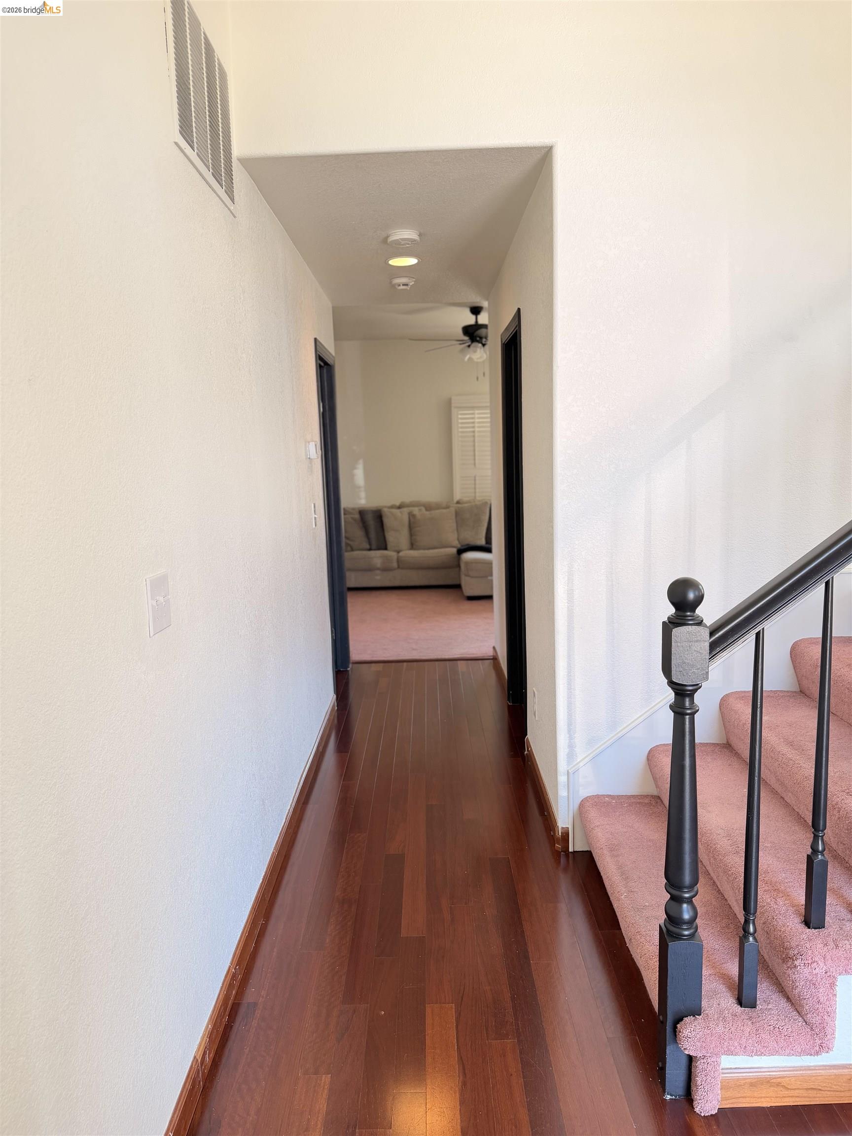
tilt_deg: -7.7
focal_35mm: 24
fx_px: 788
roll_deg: +2.1
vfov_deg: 71.6
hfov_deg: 56.8
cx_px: 426
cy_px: 568
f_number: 1.78
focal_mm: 6.76
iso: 125
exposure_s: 1/60
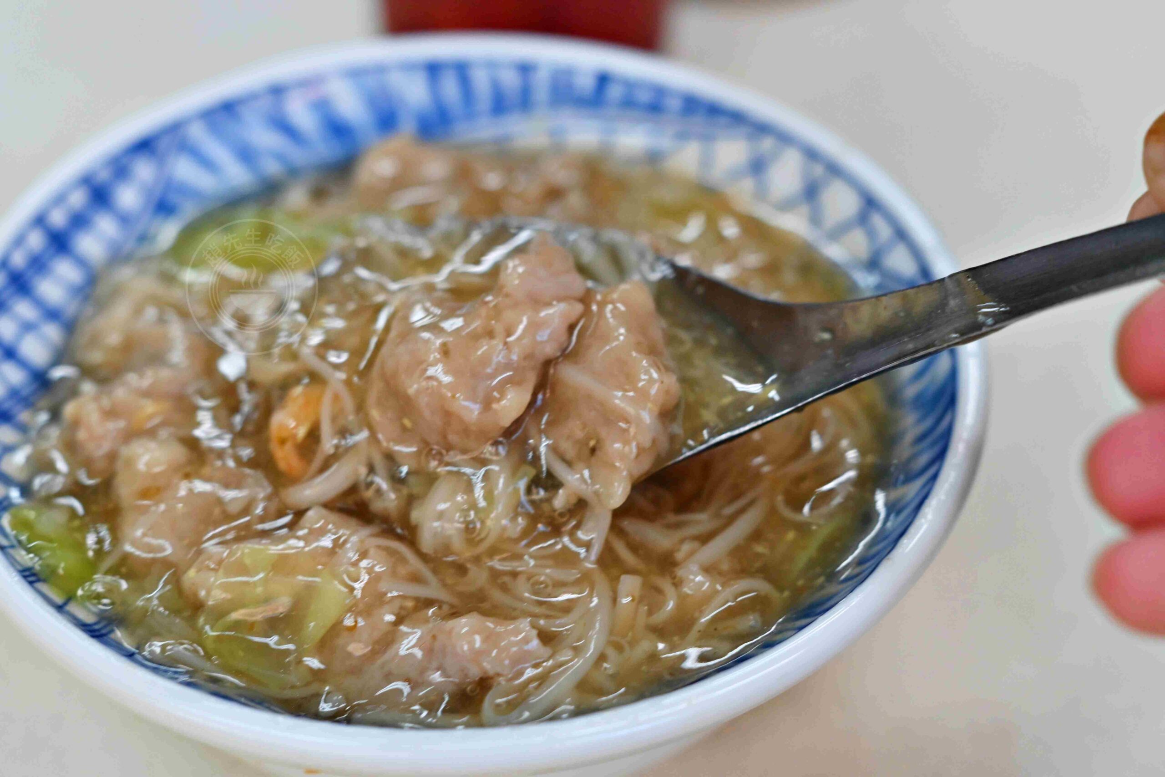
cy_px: 388
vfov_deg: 18.2
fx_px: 2427
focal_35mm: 75
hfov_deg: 27.0
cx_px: 582
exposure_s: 1/200
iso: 450
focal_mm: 50
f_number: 3.2
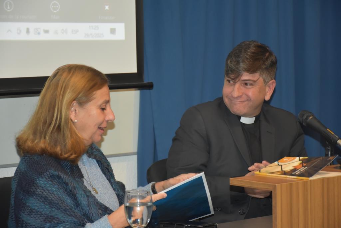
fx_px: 1208
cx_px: 170
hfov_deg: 16.1
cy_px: 114
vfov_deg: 10.8
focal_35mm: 128
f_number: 5.6
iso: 1600
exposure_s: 1/60
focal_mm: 85
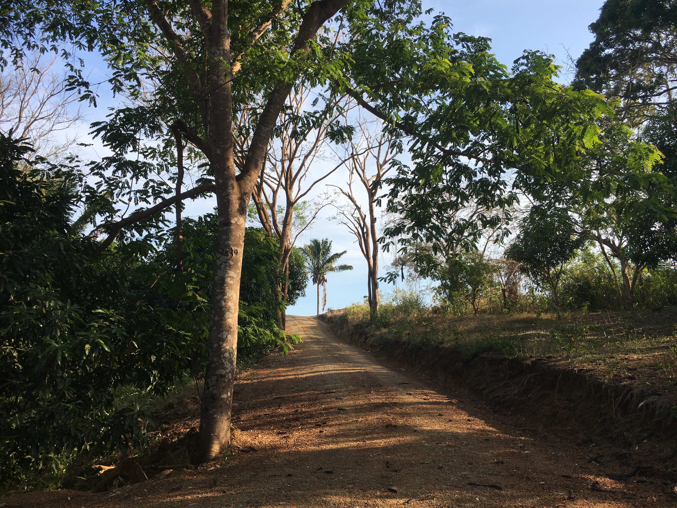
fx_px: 567
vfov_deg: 48.2
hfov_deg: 61.7
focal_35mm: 29
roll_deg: +0.6
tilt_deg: +13.0
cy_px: 254
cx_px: 338
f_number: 2.2
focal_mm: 4.15
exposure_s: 1/894
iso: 25
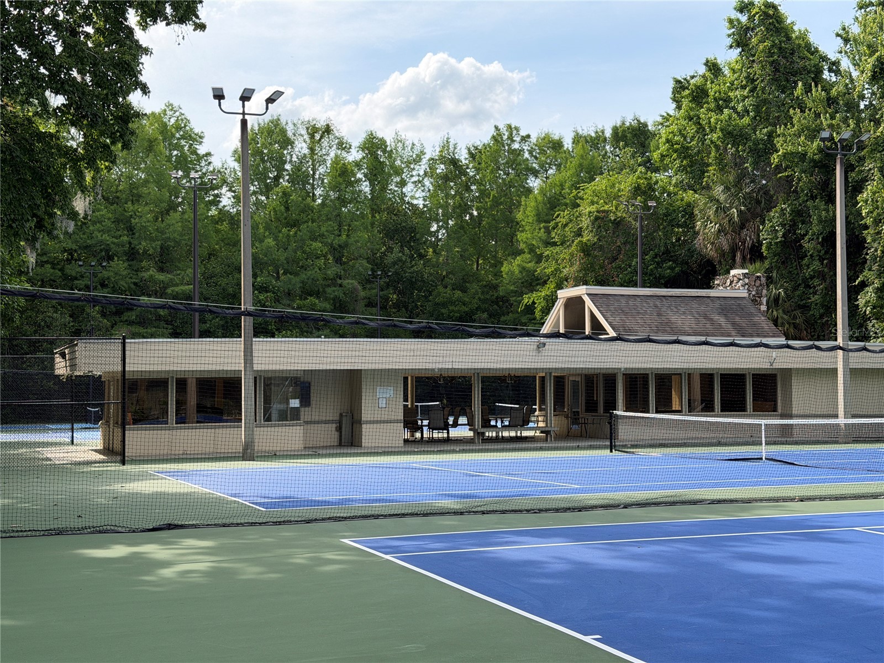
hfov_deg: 39.7
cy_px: 332
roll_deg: +1.8
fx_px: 1226
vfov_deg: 30.3
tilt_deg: +2.4
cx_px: 442
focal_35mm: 48
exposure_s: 1/2146
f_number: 1.78
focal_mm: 6.76
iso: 80
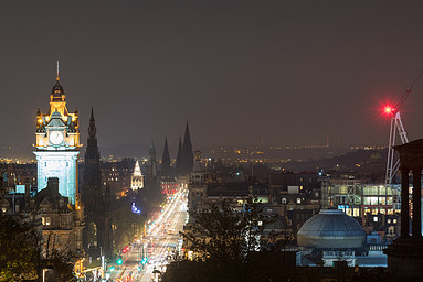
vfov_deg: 8.6
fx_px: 1870
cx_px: 188
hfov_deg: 12.9
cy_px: 185
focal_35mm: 159
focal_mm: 102
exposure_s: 8
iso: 320
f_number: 8
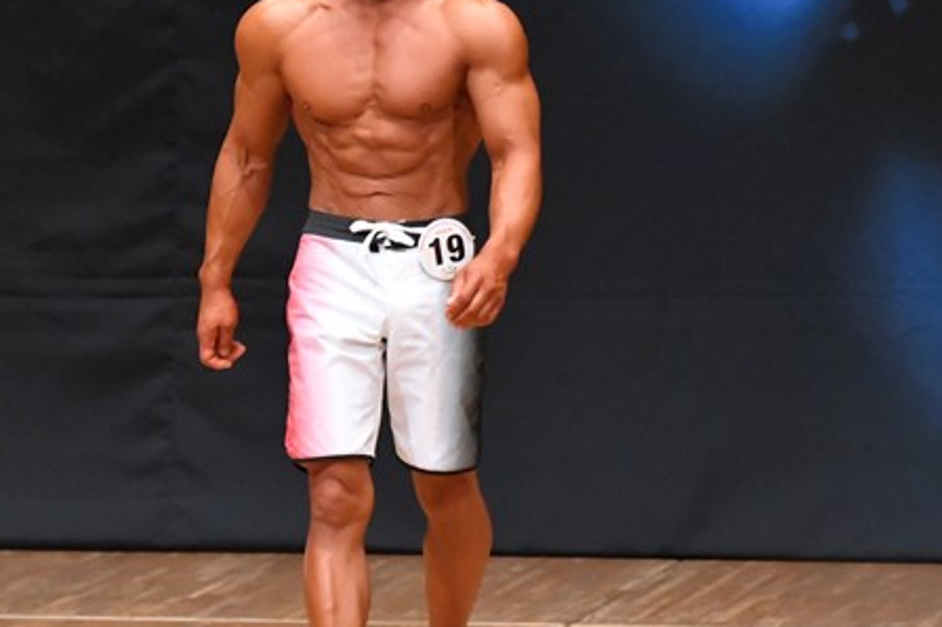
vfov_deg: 2.3
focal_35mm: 597
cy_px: 278
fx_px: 15610
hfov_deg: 3.5
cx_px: 323
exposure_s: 1/400
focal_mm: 230
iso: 8000
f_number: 5.6
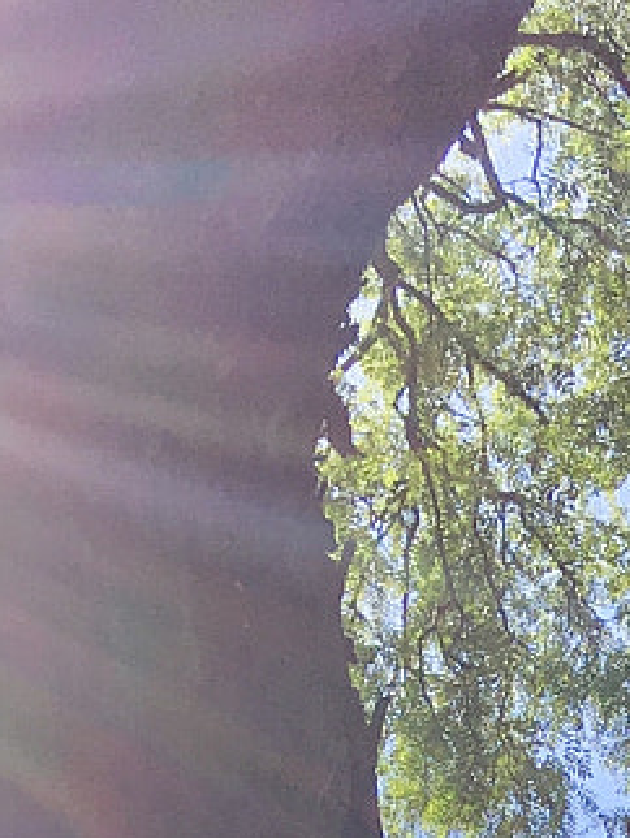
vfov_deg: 11.5
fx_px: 3490
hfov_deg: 9.9
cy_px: 1957
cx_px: 1052
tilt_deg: +18.8
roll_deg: +3.4
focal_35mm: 144
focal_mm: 4.15
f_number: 2.2
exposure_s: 1/746
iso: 25
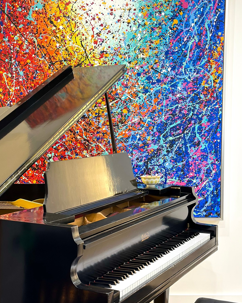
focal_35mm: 62
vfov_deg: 30.5
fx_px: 555
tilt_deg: -2.5
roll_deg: -0.8
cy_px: 142
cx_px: 114
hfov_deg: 24.6
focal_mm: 6.86
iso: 320
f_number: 1.78
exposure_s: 1/40
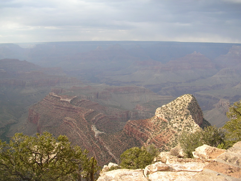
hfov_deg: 49.0
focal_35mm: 38
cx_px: 120
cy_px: 90
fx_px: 265
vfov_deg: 37.7
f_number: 2.8
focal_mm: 5.8
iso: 50
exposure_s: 1/375
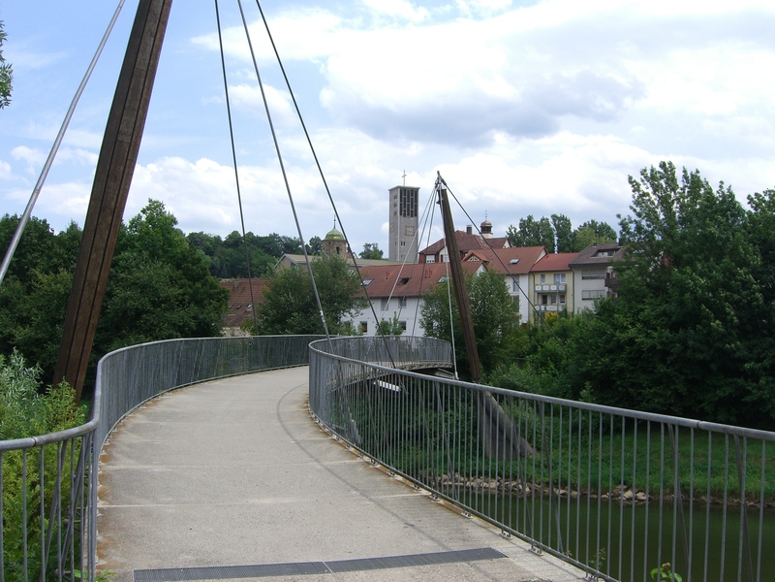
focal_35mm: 38
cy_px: 291
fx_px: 851
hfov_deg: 49.0
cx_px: 388
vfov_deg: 37.7
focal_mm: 7.9
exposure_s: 1/640
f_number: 4
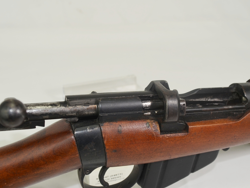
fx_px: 404
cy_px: 98
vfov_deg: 26.1
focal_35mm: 56
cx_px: 125
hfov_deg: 34.3
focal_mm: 24
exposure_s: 1/250
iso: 200
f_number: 4
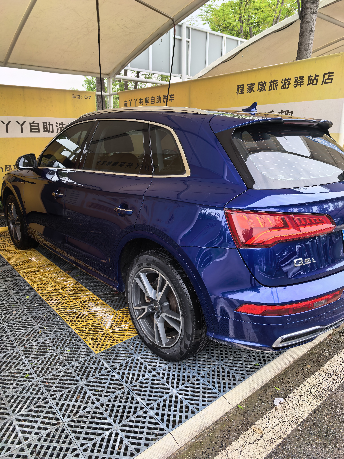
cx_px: 172
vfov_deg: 71.6
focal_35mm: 24
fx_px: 318
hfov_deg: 56.8
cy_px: 230
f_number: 2
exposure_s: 1/489
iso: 50
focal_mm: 6.98
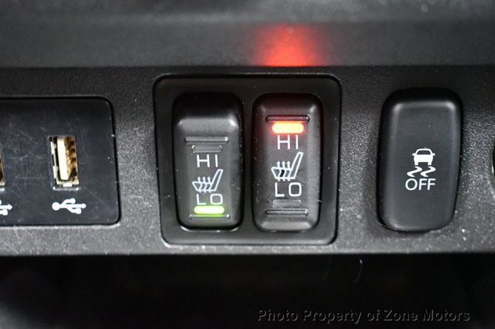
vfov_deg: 19.7
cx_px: 248
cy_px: 164
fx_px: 948
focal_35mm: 69
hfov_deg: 29.3
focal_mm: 46
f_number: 5.3
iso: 12800
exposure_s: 1/13
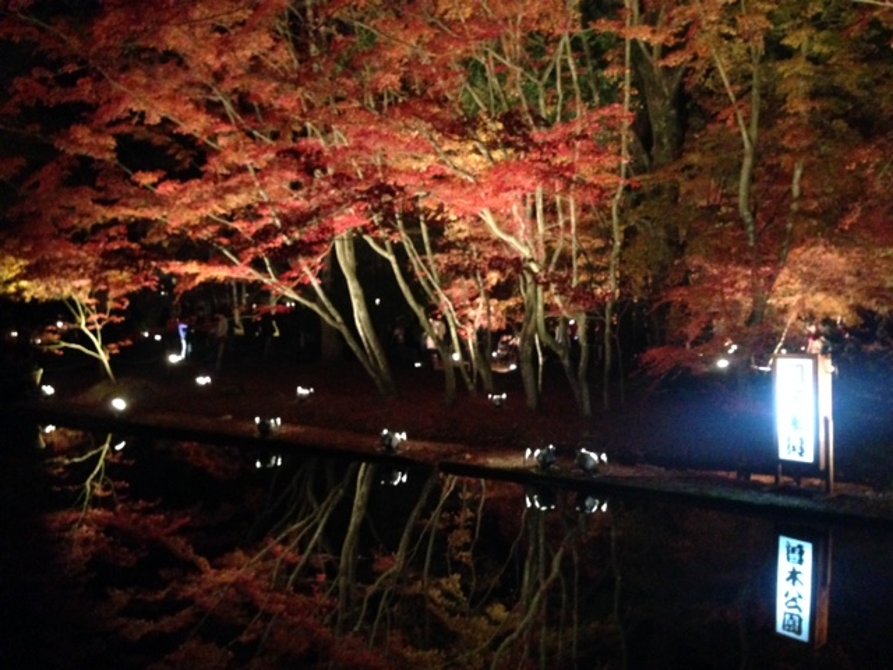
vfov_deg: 42.9
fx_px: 851
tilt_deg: -3.5
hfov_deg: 55.4
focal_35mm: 33
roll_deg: -0.3
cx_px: 446
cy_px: 335
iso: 800
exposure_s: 1/15
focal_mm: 4.12
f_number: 2.4
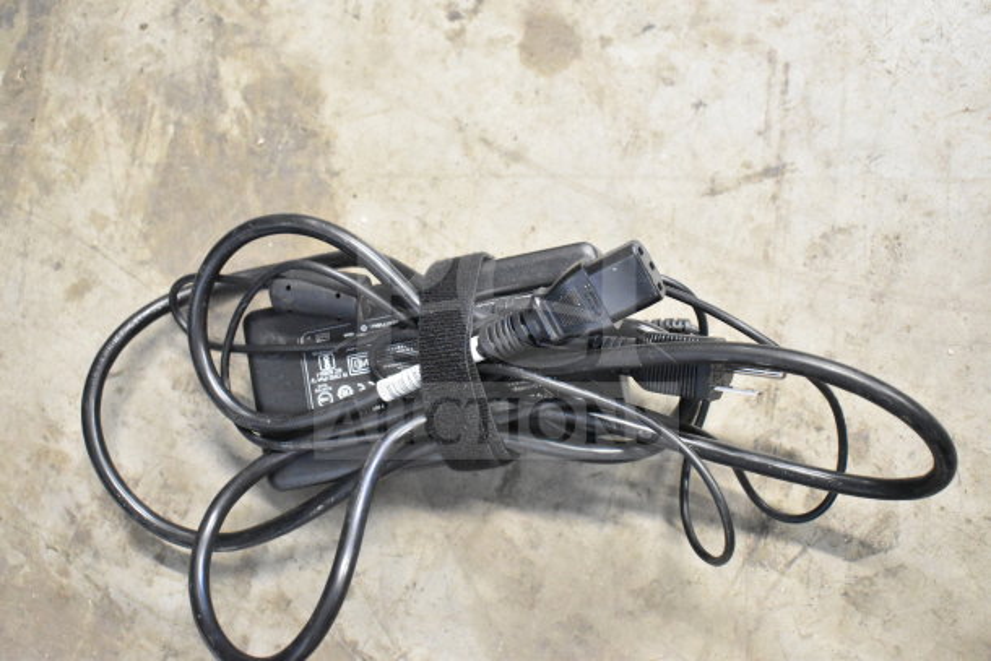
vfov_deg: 31.9
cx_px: 496
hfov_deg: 46.4
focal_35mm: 42
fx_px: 1156
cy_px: 330
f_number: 4.2
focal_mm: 28
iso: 10000
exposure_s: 1/50
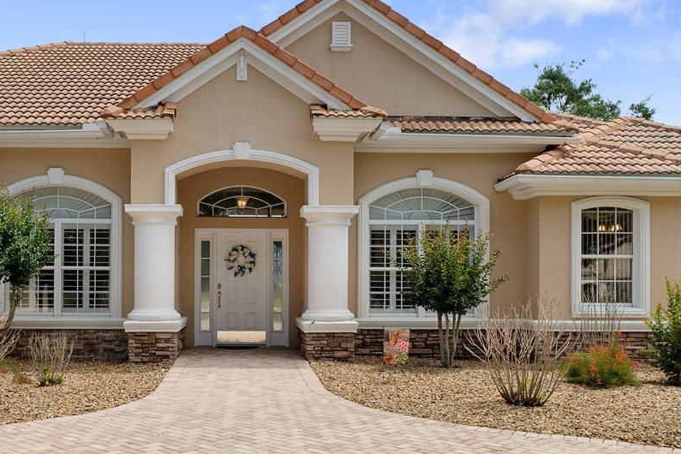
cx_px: 255
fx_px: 776
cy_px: 265
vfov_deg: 32.6
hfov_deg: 47.0
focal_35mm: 41
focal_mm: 20
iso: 200
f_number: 8
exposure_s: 1/100
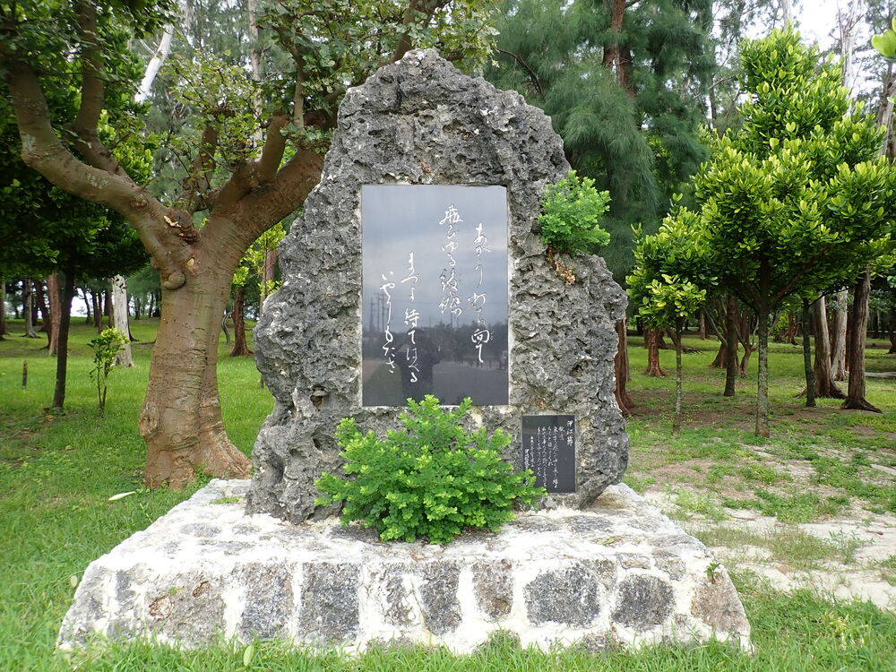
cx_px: 448
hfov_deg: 69.4
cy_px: 336
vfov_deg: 54.9
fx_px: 647
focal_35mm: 25
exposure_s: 1/125
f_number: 2.8
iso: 100
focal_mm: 4.5
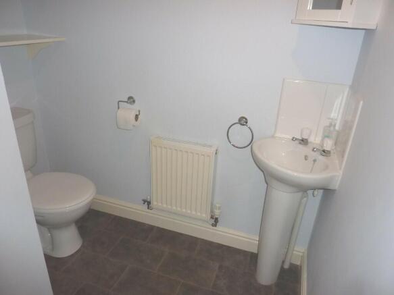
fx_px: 284
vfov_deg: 54.9
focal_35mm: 25
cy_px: 148
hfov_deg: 69.4
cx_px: 197
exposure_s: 1/30
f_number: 3.3
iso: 100
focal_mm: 4.1
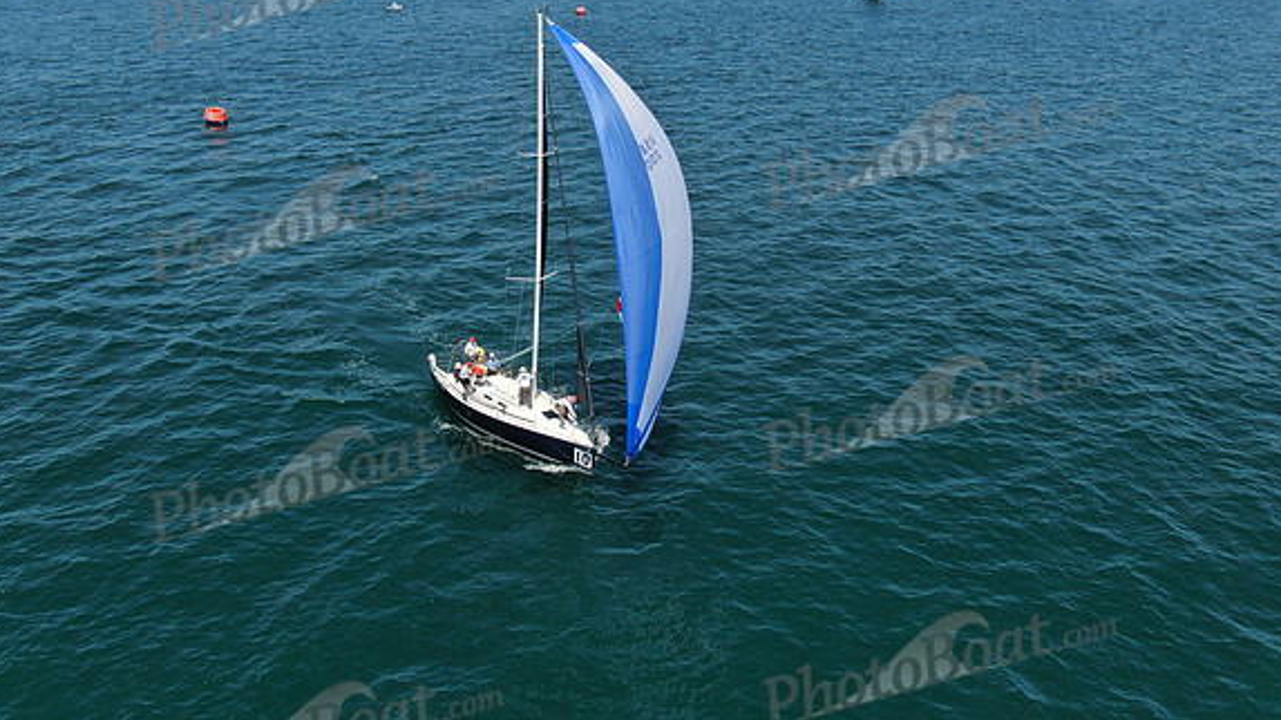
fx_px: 1087
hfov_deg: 61.0
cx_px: 635
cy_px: 312
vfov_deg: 36.6
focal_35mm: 32
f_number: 3
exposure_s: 1/1250
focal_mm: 5
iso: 100
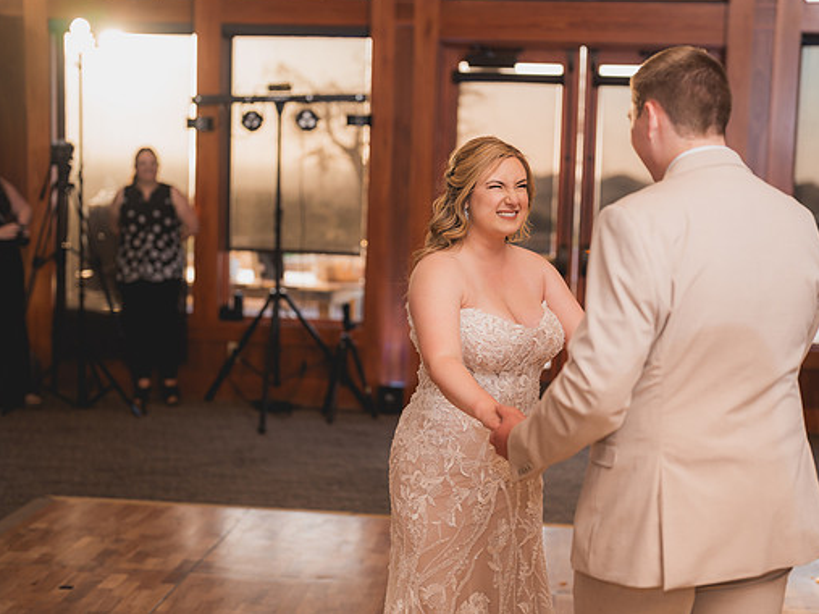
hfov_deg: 34.9
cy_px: 303
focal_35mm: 55
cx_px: 465
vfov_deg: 26.5
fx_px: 1301
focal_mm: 50
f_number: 1.8
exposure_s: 1/250
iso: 125
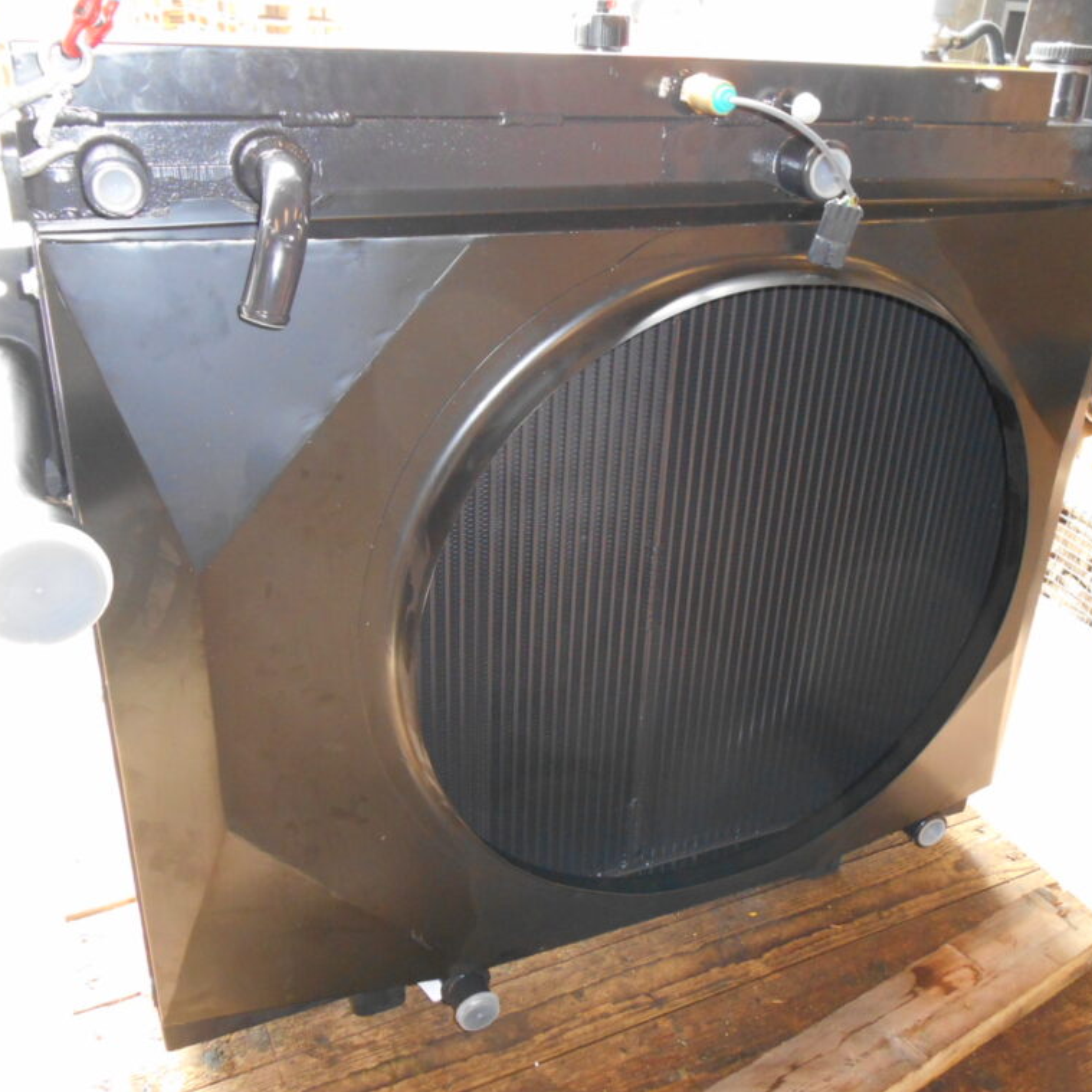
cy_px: 541
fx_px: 1106
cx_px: 580
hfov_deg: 52.5
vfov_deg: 52.5
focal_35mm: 31
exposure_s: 1/25
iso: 360
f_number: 3.4
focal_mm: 4.7
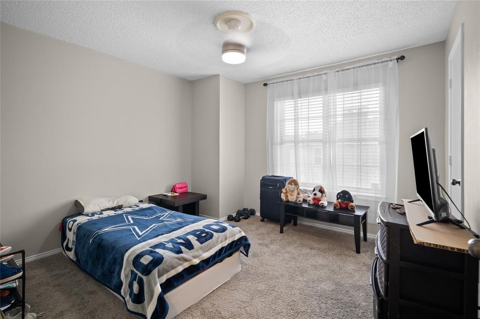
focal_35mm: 17
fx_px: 227
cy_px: 160
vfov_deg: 70.4
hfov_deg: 93.3
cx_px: 240
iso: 800
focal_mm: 17
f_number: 7.1
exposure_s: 1
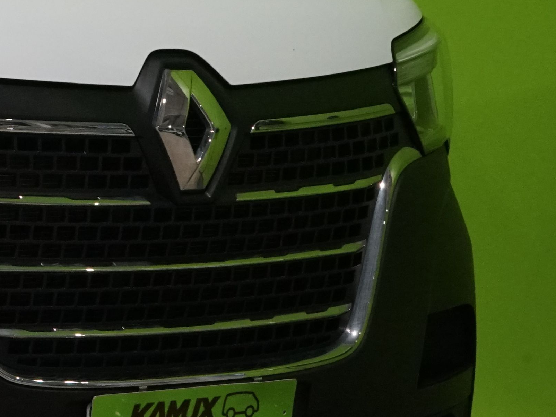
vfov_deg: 8.7
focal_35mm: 169
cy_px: 29
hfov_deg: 11.0
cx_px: -387
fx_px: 2714
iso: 3200
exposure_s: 1/40
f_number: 16
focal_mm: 47
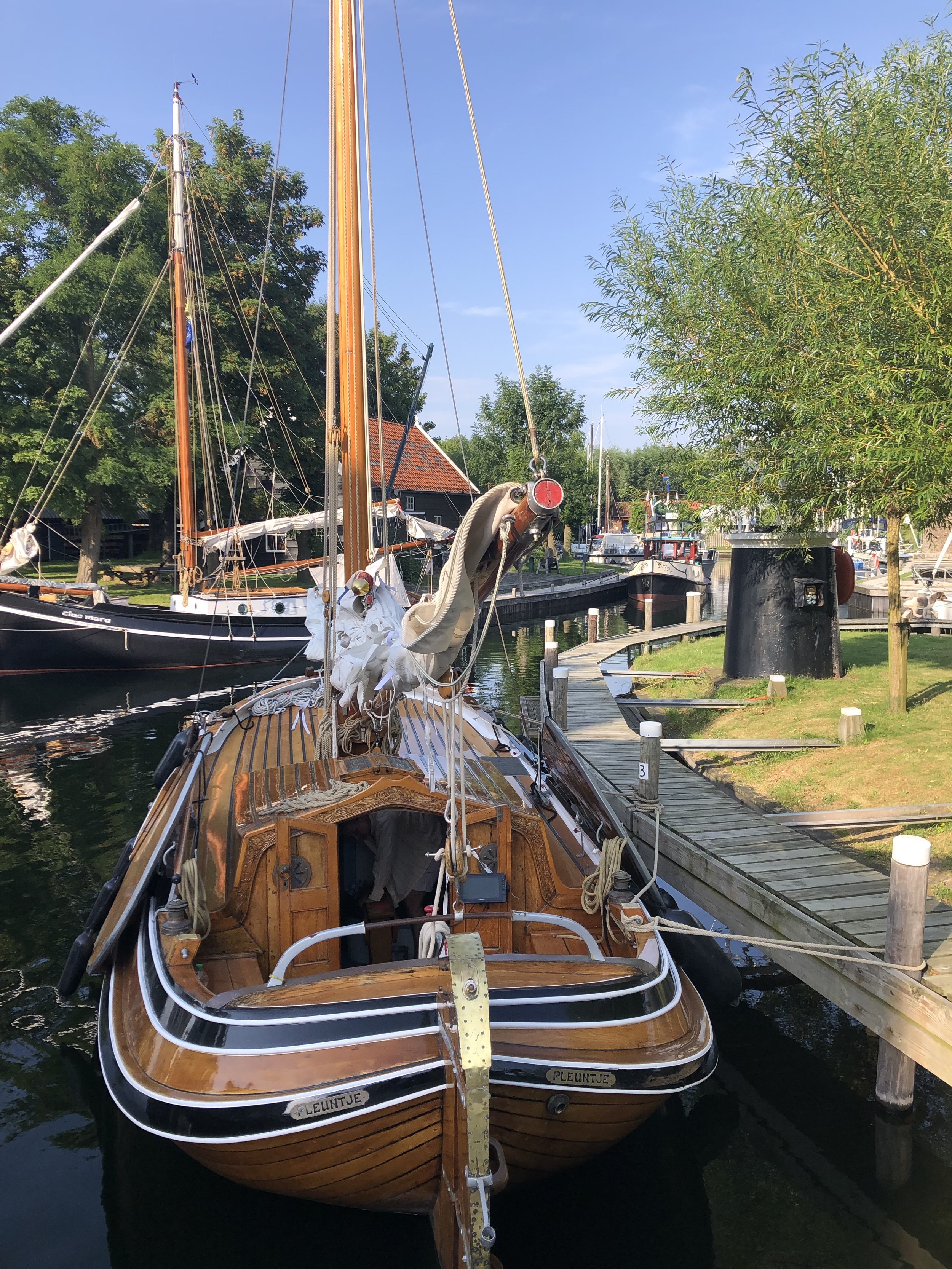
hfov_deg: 49.7
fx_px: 1027
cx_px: 476
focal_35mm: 28
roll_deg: -0.2
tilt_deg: -5.6
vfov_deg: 63.4
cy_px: 634
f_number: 1.8
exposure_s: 1/873
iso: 20
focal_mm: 3.99
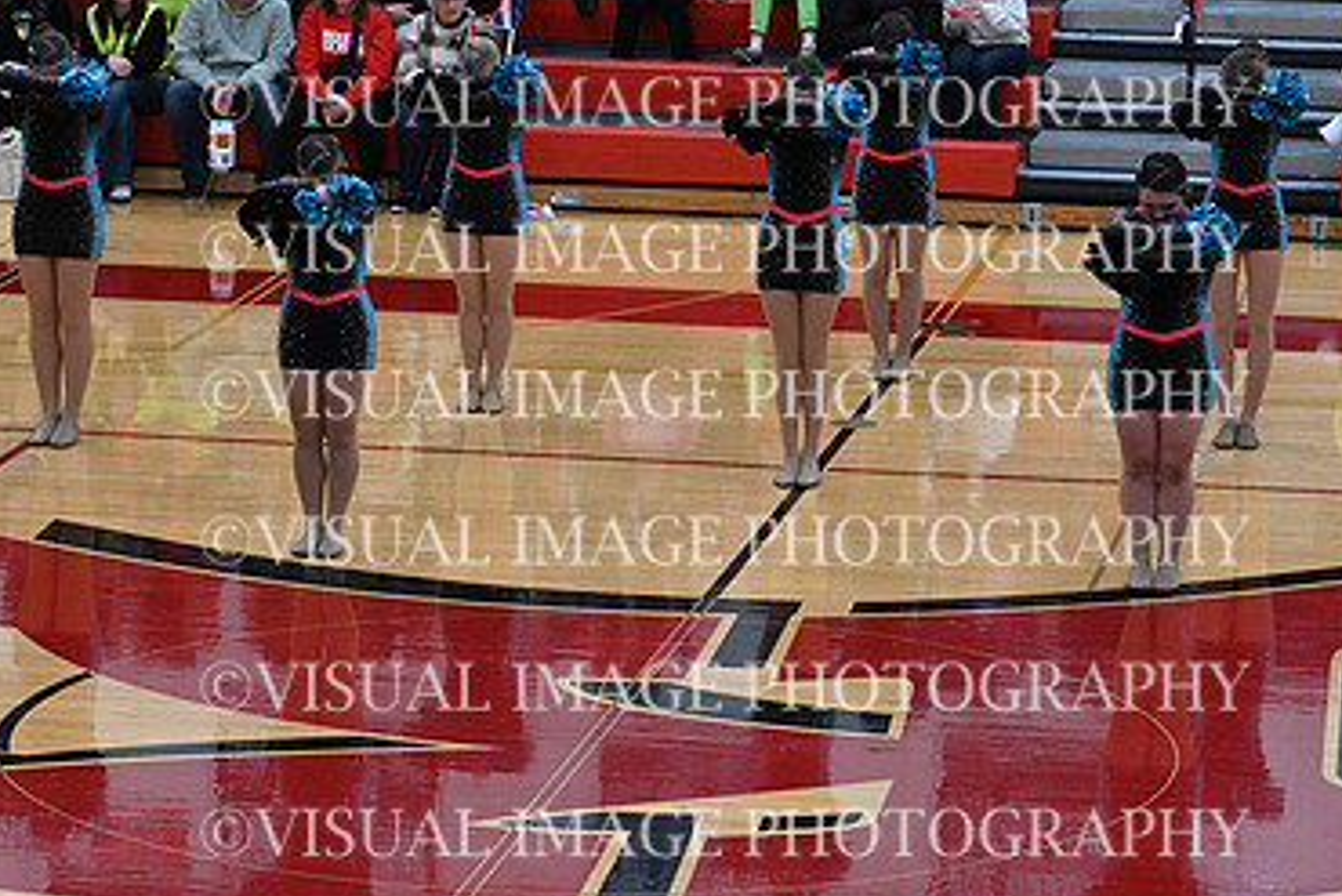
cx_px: 725
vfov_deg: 8.9
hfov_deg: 13.2
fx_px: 5780
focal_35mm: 155
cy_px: 321
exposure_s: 1/400
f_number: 4
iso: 4000
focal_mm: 99
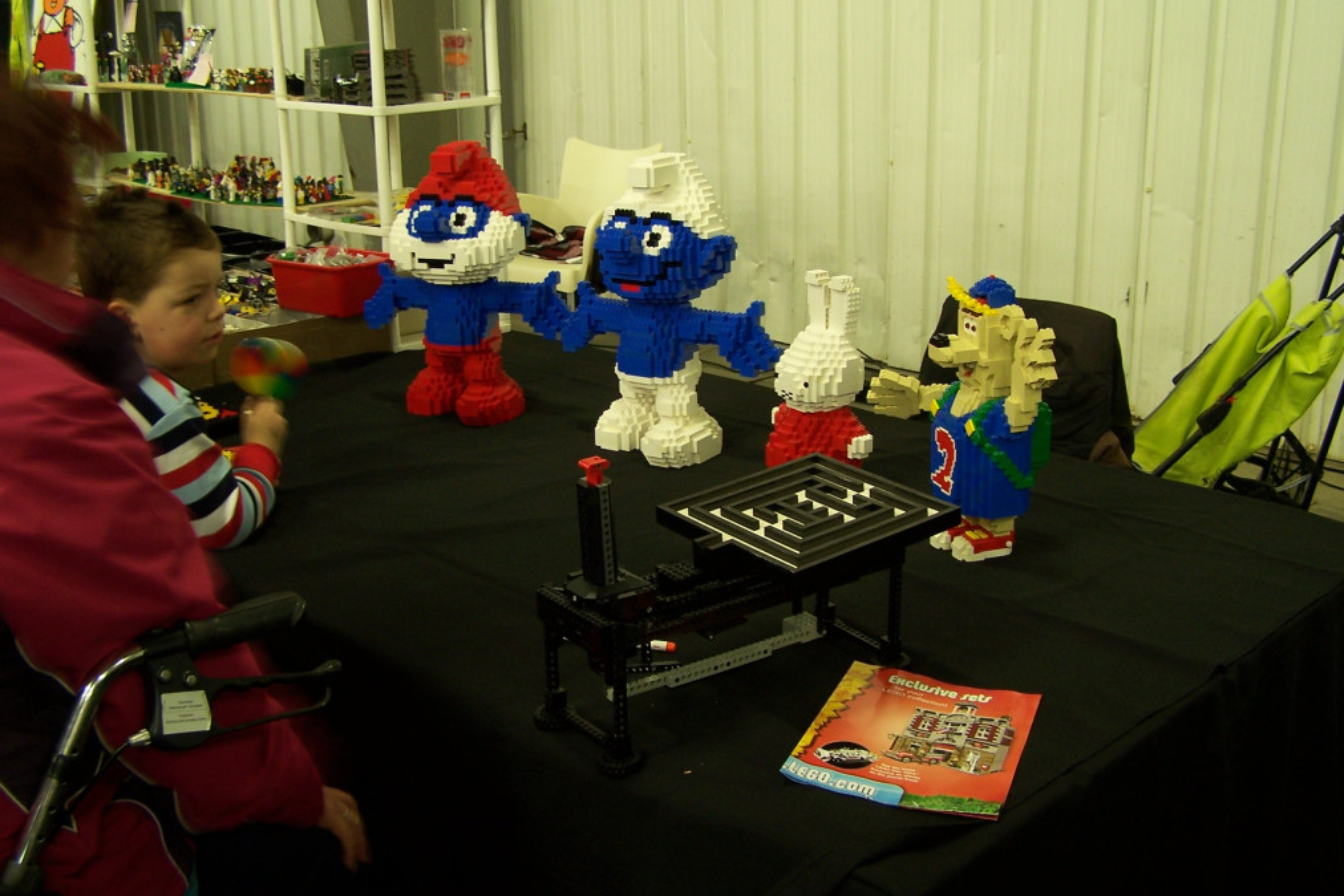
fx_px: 1493
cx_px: 667
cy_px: 435
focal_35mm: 40
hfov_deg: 48.5
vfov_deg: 33.4
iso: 80
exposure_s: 1/2
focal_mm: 6.3
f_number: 2.8
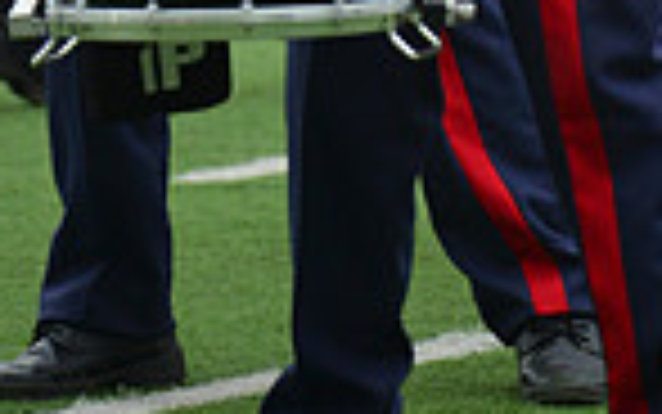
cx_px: 435
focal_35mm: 963
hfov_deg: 2.2
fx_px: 17381
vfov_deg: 1.4
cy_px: -495
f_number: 5.6
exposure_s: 1/800
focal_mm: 310
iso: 200
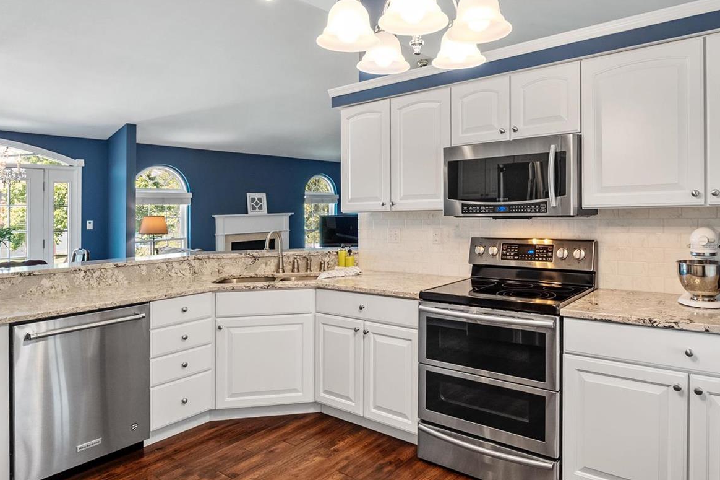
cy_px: 226
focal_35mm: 22
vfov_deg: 57.1
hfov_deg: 77.9
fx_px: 440
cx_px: 423
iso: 400
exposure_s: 1/15
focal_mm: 8
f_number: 6.3
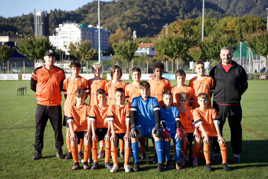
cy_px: 90
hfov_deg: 30.1
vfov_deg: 20.3
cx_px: 134
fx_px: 499
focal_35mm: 67
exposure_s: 1/640
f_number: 3.2
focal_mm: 67
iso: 100
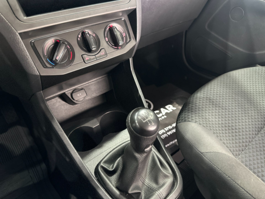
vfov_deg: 56.8
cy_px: 100
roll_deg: +2.1
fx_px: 184
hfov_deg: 71.6
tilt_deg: -35.1
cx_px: 132
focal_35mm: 24
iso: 1000
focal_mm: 6.86
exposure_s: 1/39
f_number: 1.78
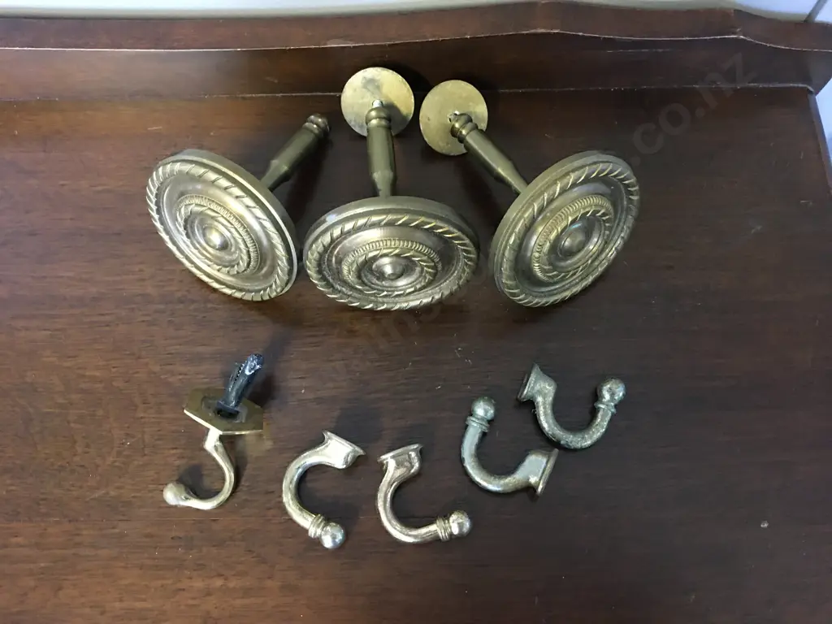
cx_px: 416
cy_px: 312
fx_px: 697
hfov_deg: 61.7
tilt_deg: -67.0
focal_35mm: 29
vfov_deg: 48.2
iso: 125
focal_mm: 4.15
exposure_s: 1/8
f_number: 2.2
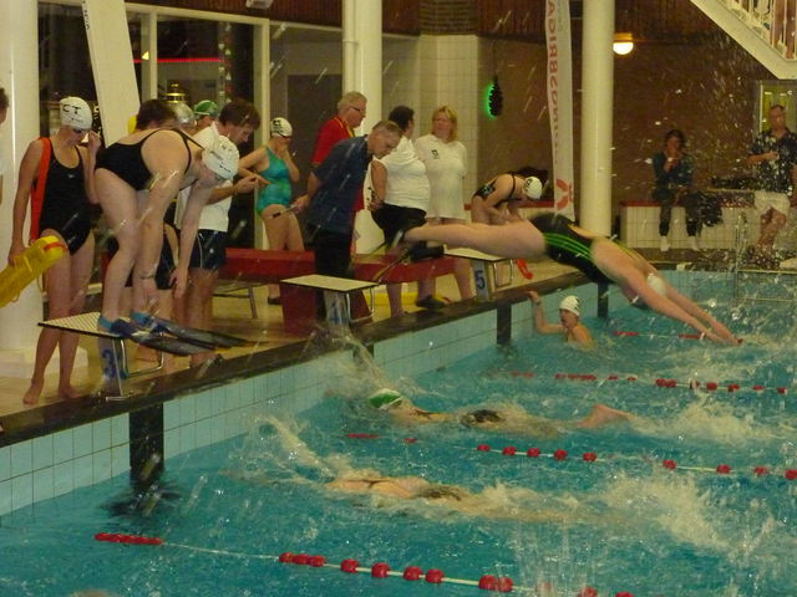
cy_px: 298
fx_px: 1543
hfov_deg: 29.0
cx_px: 398
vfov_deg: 21.9
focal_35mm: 67
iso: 1000
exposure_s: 1/60
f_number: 3.9
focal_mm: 9.1
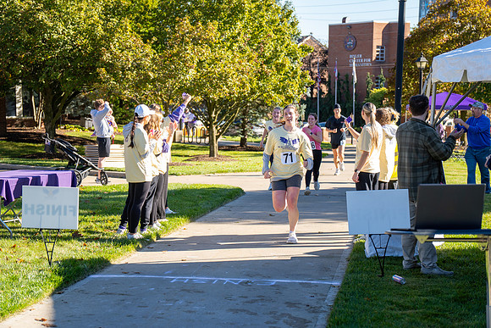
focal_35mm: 74
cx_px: 246
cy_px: 164
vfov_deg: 18.6
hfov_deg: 27.5
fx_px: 1003
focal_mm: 49
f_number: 2.8
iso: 100
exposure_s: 1/400
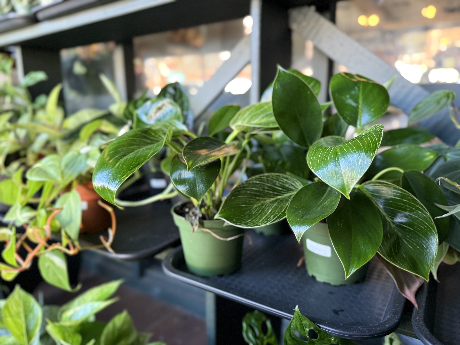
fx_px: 319
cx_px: 230
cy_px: 172
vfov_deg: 56.8
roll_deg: -0.1
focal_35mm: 24
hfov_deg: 71.6
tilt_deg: -10.7
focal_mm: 6.76
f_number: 1.78
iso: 320
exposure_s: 1/60
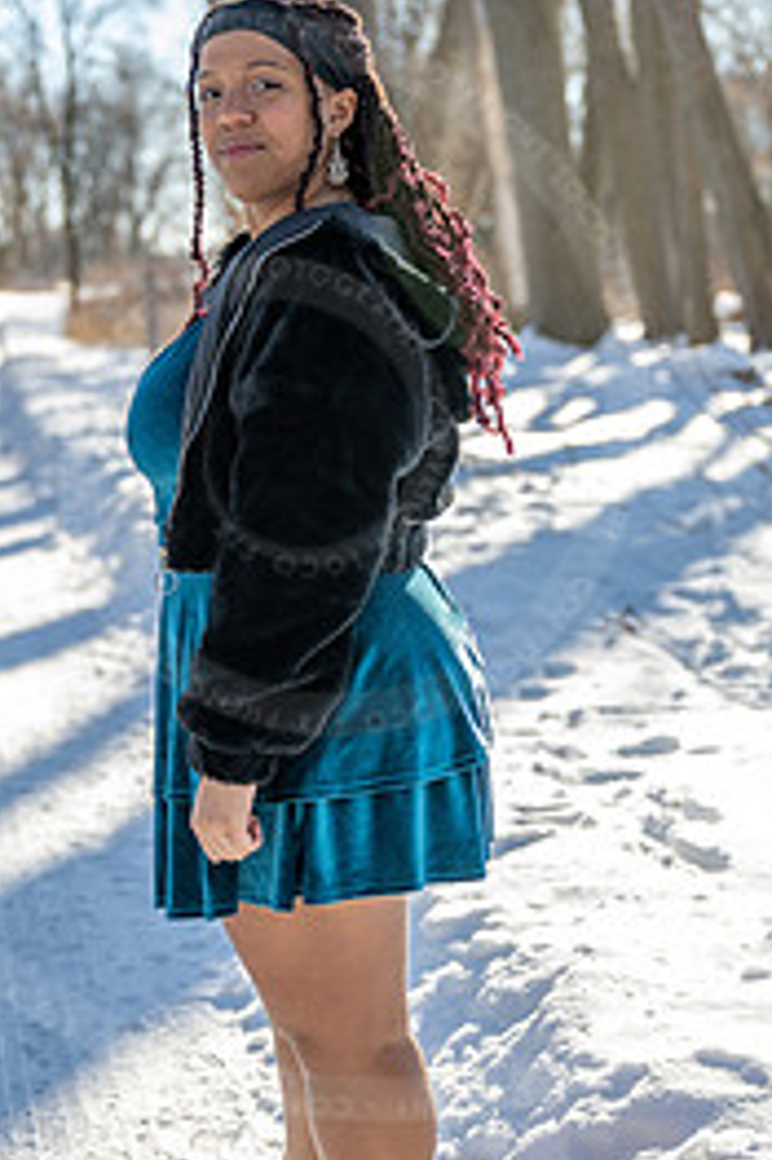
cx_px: 344
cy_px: 547
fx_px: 2705
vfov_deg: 24.2
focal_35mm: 84
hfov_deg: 16.2
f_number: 2.8
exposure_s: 1/1000
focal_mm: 49
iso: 125
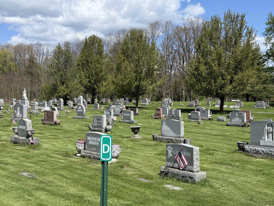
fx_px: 380
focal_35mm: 48
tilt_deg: +0.4
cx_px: 137
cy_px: 103
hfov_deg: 39.7
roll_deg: -1.0
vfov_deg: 30.3
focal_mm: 6.76
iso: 80
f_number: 1.78
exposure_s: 1/4587
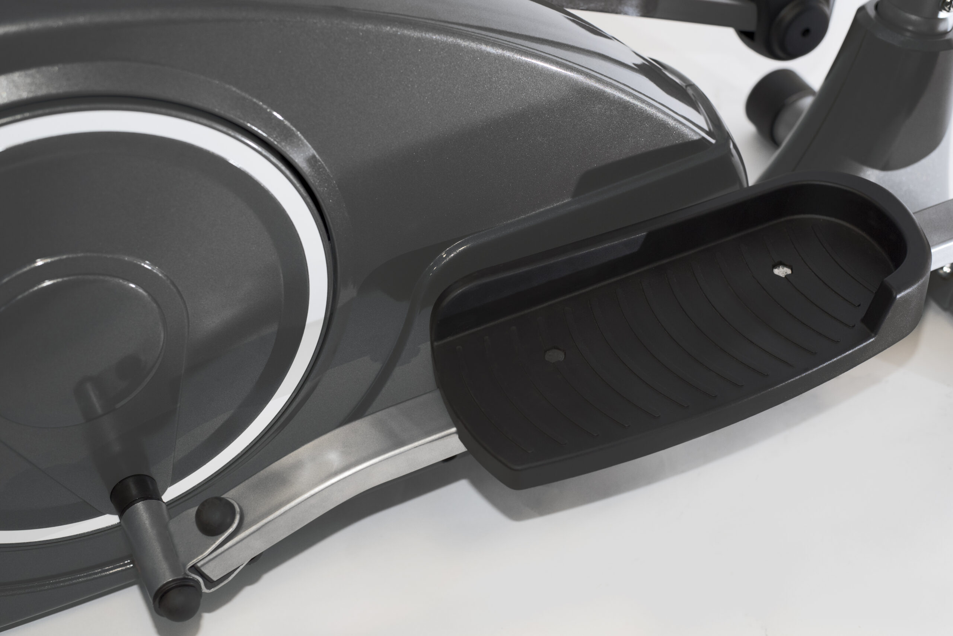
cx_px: 476
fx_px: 1324
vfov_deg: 27.0
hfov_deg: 39.6
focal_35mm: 50
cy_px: 318
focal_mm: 50
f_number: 4
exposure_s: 1/200
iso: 1000
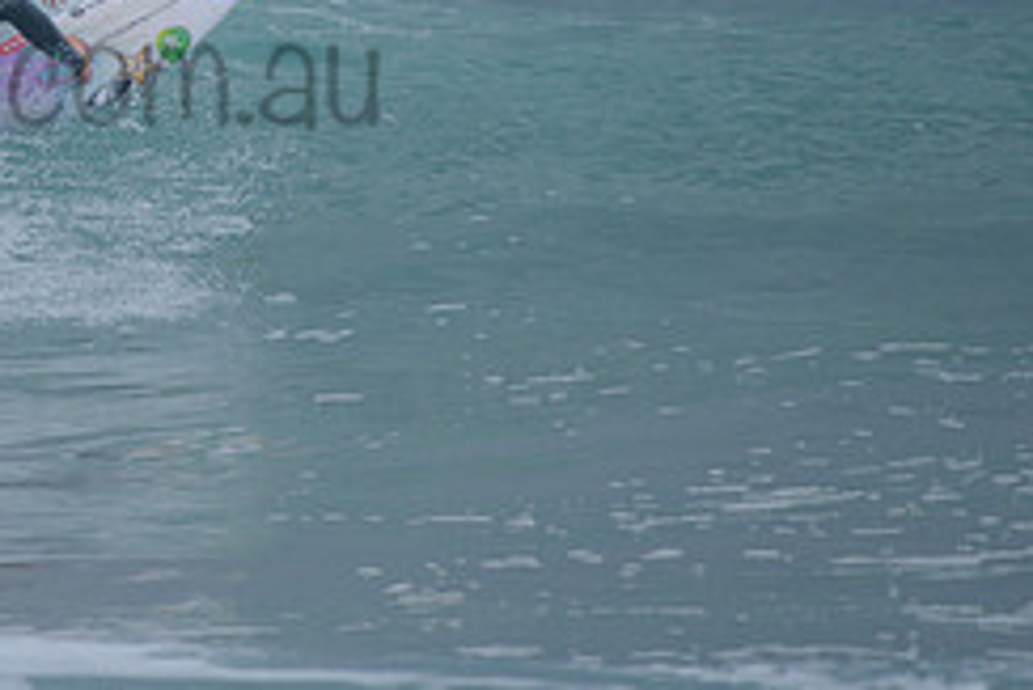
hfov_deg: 1.7
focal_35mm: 1189
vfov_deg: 1.2
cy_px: 28
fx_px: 34137
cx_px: -68
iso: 280
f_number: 5.6
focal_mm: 500
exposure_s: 1/2000
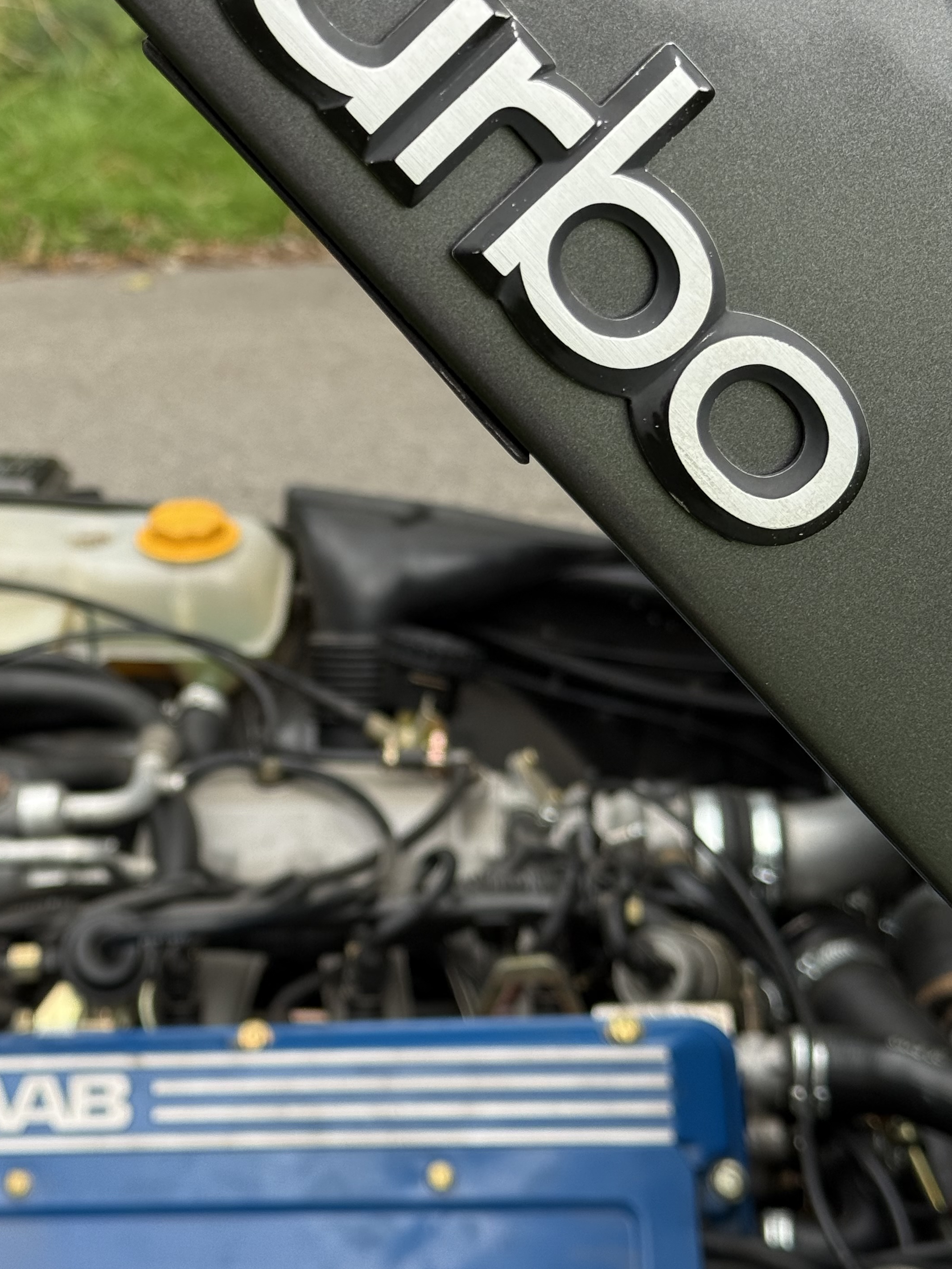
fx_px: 2493
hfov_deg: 21.5
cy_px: 462
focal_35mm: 68
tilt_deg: -22.8
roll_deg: +2.5
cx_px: 315
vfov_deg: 28.4
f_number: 1.78
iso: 64
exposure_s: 1/545
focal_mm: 6.76
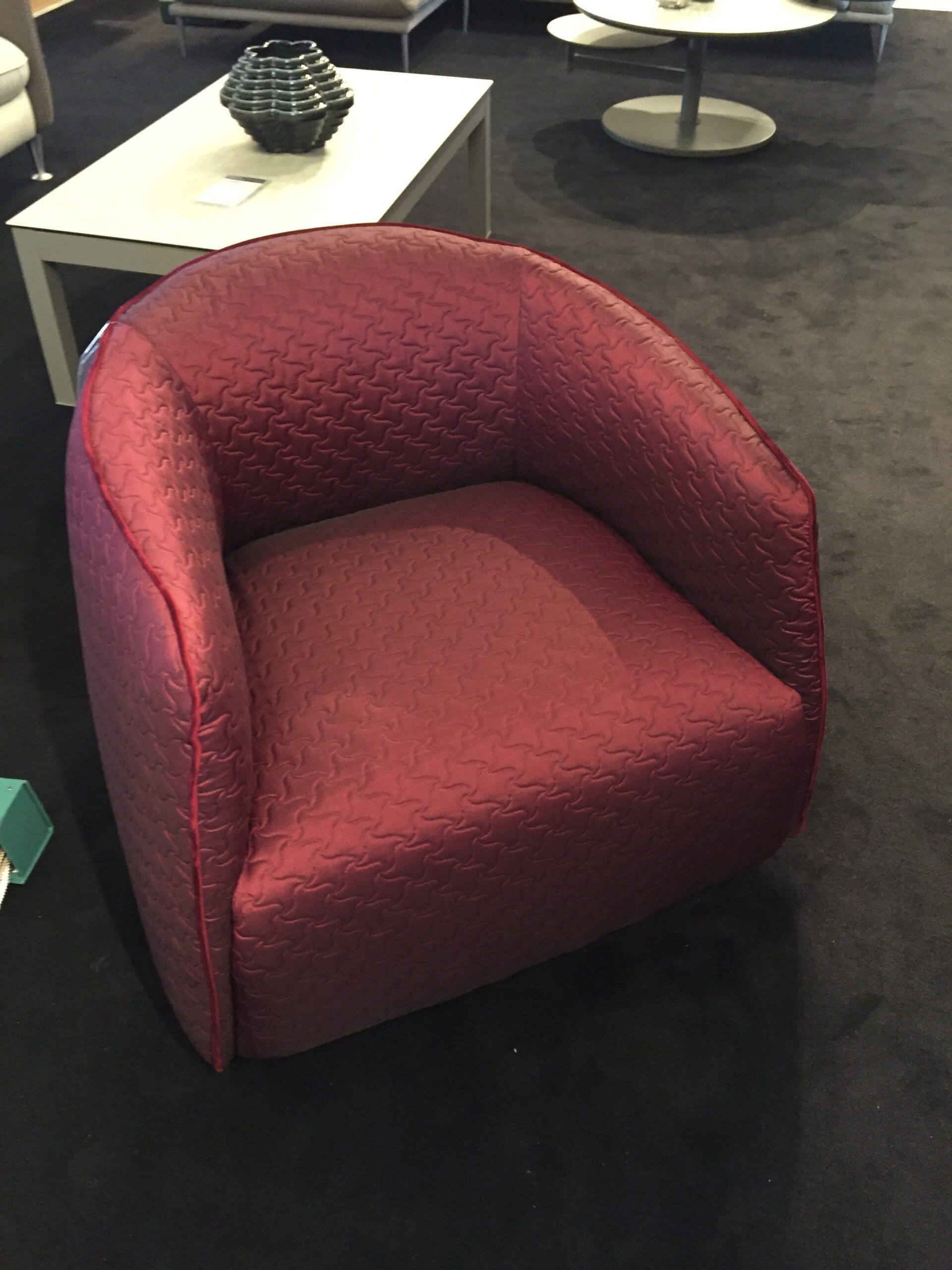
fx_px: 1063
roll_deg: +0.3
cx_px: 476
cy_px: 635
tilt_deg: -41.0
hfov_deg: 48.2
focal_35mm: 29
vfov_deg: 61.7
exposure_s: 1/17
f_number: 2.2
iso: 320
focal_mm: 4.15
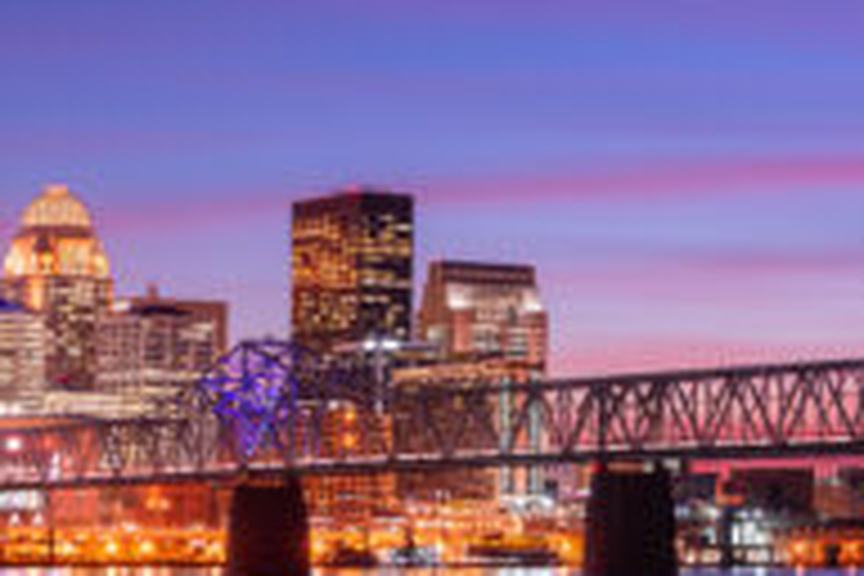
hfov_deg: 14.4
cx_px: 513
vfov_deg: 9.7
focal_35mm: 142
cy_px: 320
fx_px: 3408
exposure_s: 10
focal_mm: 70
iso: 64
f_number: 8
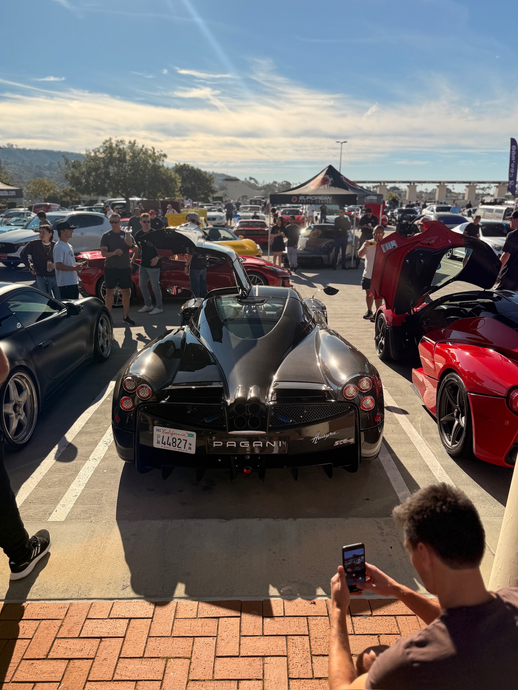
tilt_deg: -17.3
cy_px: 345
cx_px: 259
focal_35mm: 24
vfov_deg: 71.6
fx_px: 479
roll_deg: +0.1
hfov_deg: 56.8
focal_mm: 6.76
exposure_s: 1/3145
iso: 80
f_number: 1.78
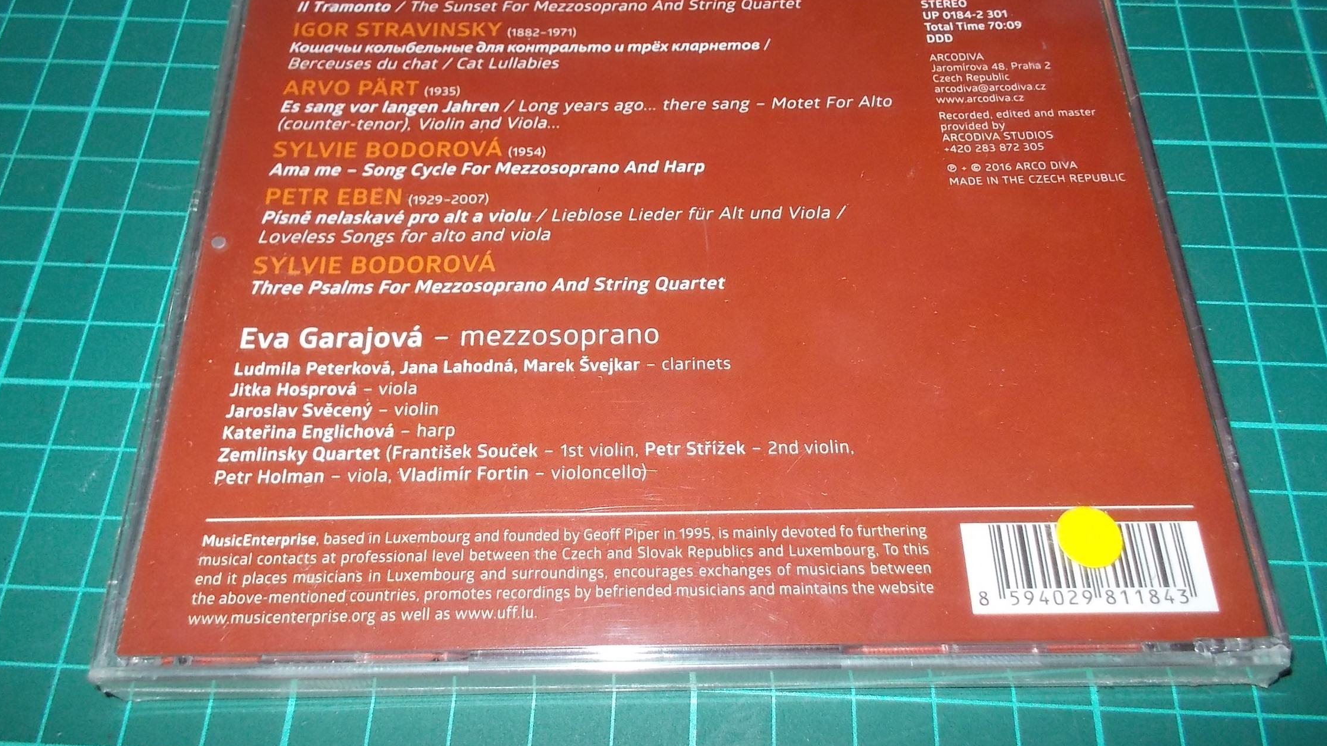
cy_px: 348
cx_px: 660
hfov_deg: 61.0
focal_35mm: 32
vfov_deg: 36.7
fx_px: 1126
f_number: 3.3
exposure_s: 1/30
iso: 200
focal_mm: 4.1
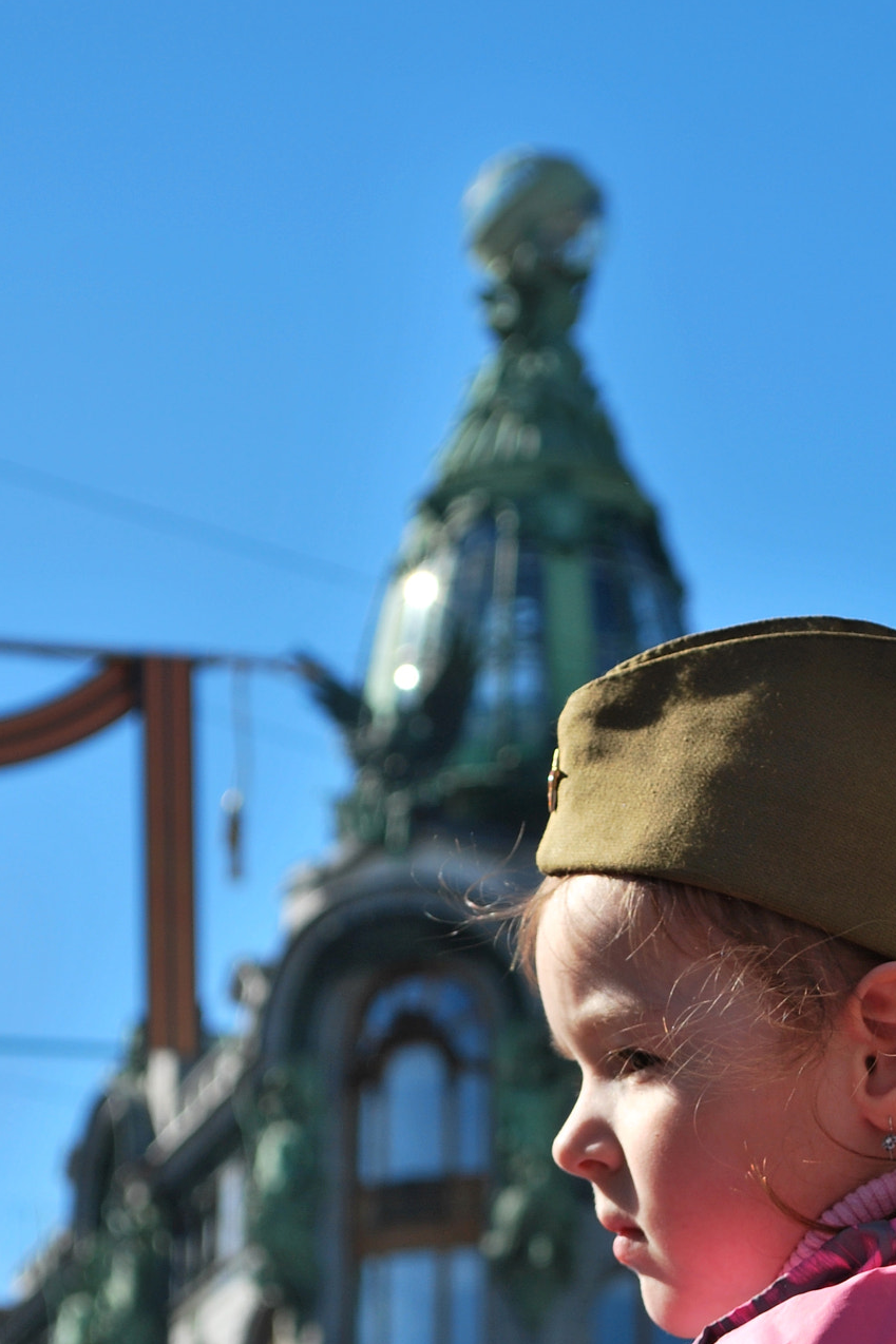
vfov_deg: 15.4
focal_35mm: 133
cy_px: 960
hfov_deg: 10.3
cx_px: 661
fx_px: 4959
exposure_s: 1/250
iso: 100
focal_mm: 55
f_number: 8
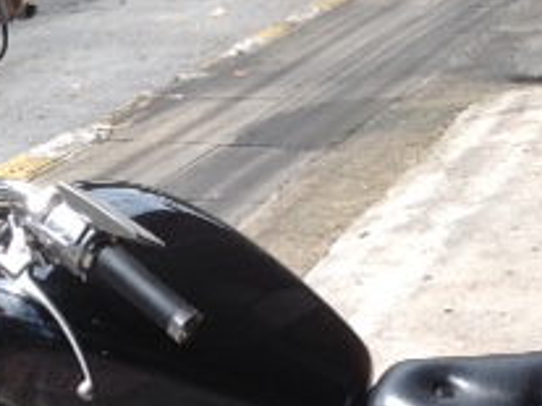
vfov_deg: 13.6
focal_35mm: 108
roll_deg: +2.8
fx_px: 1690
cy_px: 369
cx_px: 385
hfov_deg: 18.1
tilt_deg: -21.6
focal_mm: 4.28
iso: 50
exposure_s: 1/672
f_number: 2.4
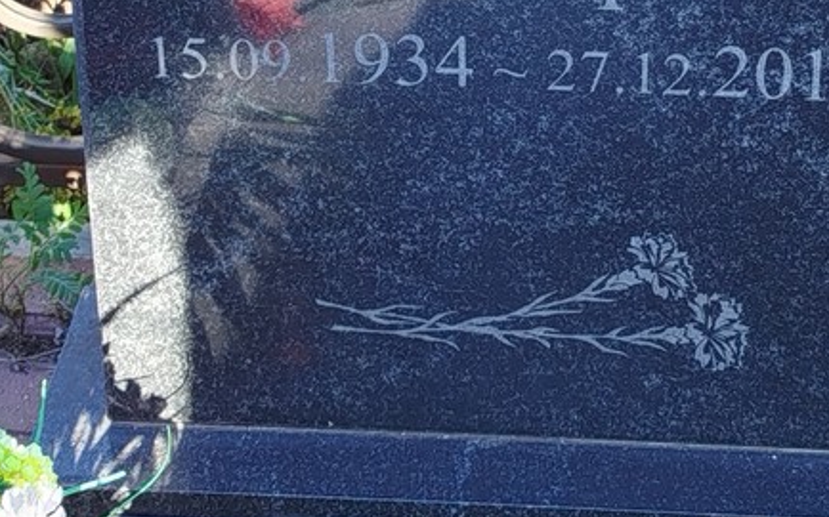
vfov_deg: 9.9
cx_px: 600
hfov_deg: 15.9
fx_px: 2959
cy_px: -46
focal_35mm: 131
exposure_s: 1/134
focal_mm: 5.31
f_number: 1.7
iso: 50
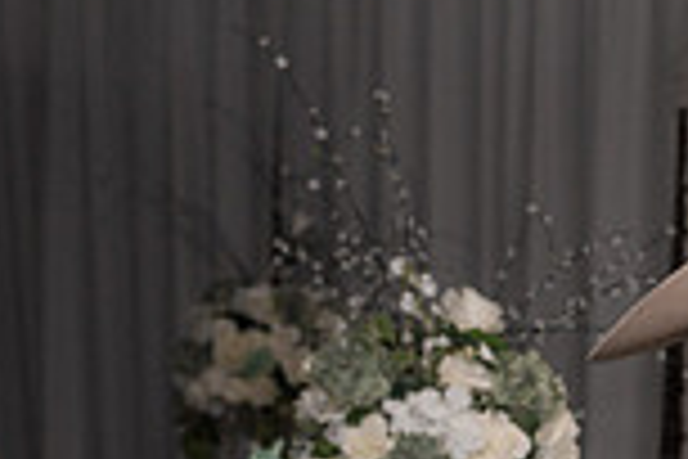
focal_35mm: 133
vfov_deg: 9.8
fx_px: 2542
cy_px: 799
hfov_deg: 14.2
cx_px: 1093
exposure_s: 1/250
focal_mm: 35
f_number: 4
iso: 2000
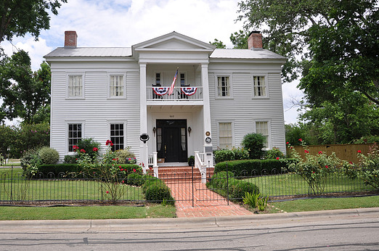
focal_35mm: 30
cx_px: 176
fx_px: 315
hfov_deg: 61.9
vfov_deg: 43.4
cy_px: 112
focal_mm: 18
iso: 200
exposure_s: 1/200
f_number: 7.1
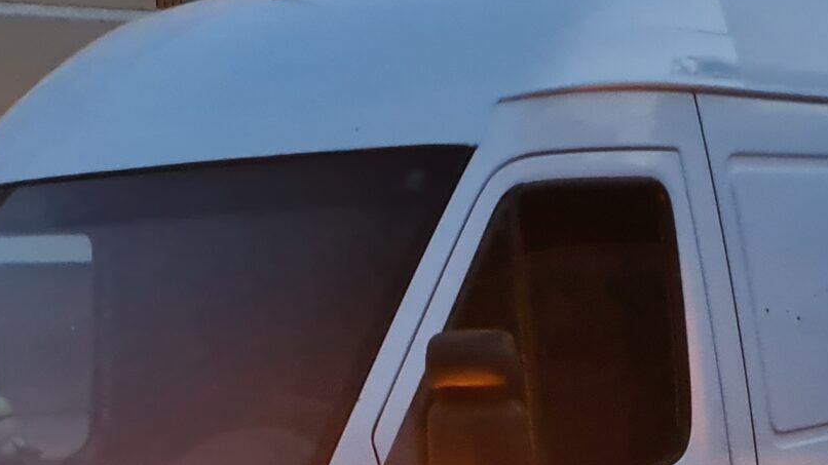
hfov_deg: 23.1
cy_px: 746
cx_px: 728
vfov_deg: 12.6
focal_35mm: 90
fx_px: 1976
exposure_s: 1/25
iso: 640
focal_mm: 5.4
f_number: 1.8
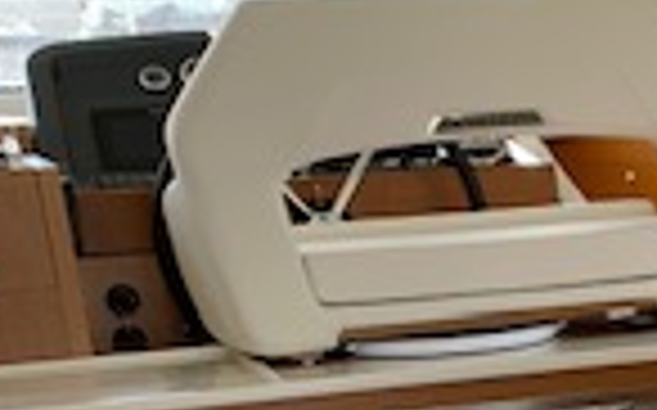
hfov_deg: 14.8
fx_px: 2165
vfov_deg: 10.3
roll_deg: +3.1
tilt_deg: -14.8
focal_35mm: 121
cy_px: 680
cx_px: 1228
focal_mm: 4.25
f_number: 1.8
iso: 50
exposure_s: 1/121
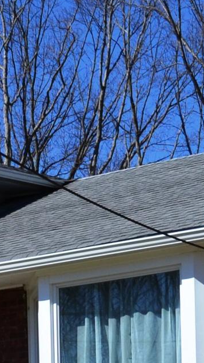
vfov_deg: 10.8
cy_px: 526
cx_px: -139
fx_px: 1857
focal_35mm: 193
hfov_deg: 6.2
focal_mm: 26
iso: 100
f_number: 9
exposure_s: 1/320
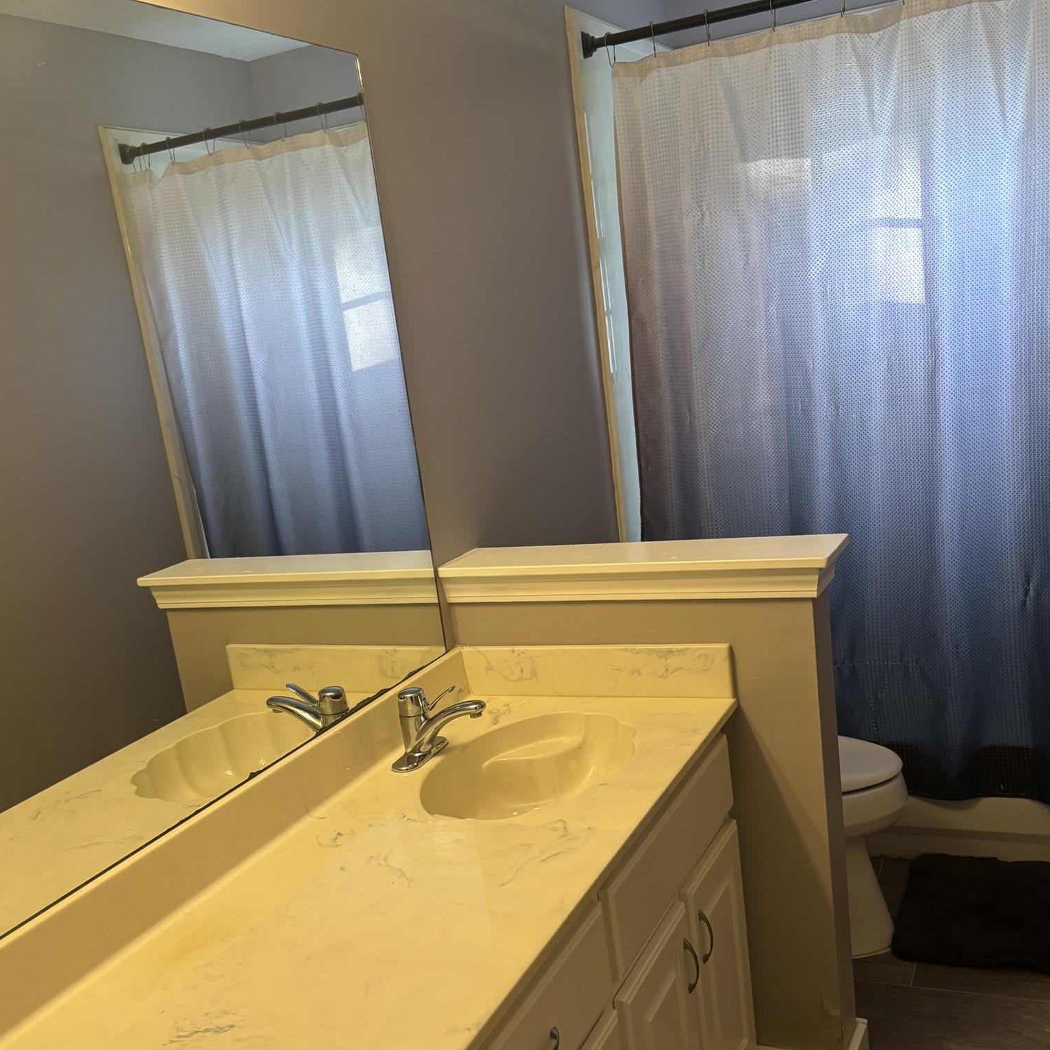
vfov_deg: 46.8
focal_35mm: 35
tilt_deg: -15.6
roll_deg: +6.2
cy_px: 649
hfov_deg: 47.2
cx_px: 514
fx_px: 1201
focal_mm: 5.96
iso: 125
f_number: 1.6
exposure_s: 1/60
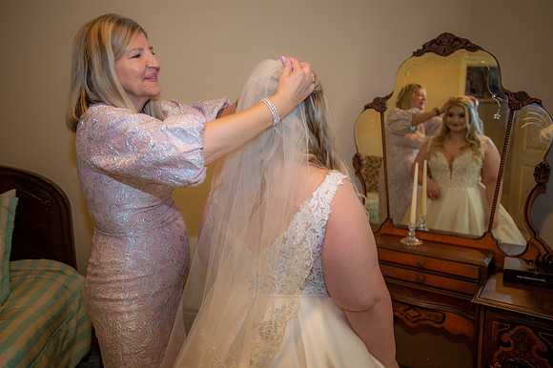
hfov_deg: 69.4
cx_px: 276
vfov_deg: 49.5
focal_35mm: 26
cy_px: 184
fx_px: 399
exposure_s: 1/100
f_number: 2.8
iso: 640
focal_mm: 26
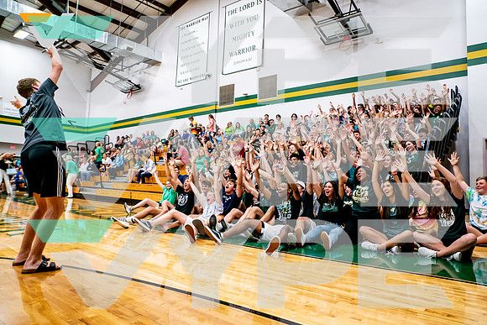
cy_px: 162
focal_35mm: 24
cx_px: 244
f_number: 2.8
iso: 2500
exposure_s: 1/750
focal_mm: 24
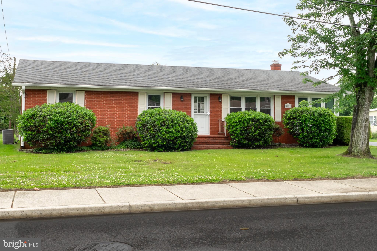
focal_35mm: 24
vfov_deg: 53.2
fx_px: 251
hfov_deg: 73.7
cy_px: 126
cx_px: 188
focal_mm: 24
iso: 125
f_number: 8
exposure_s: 1/60
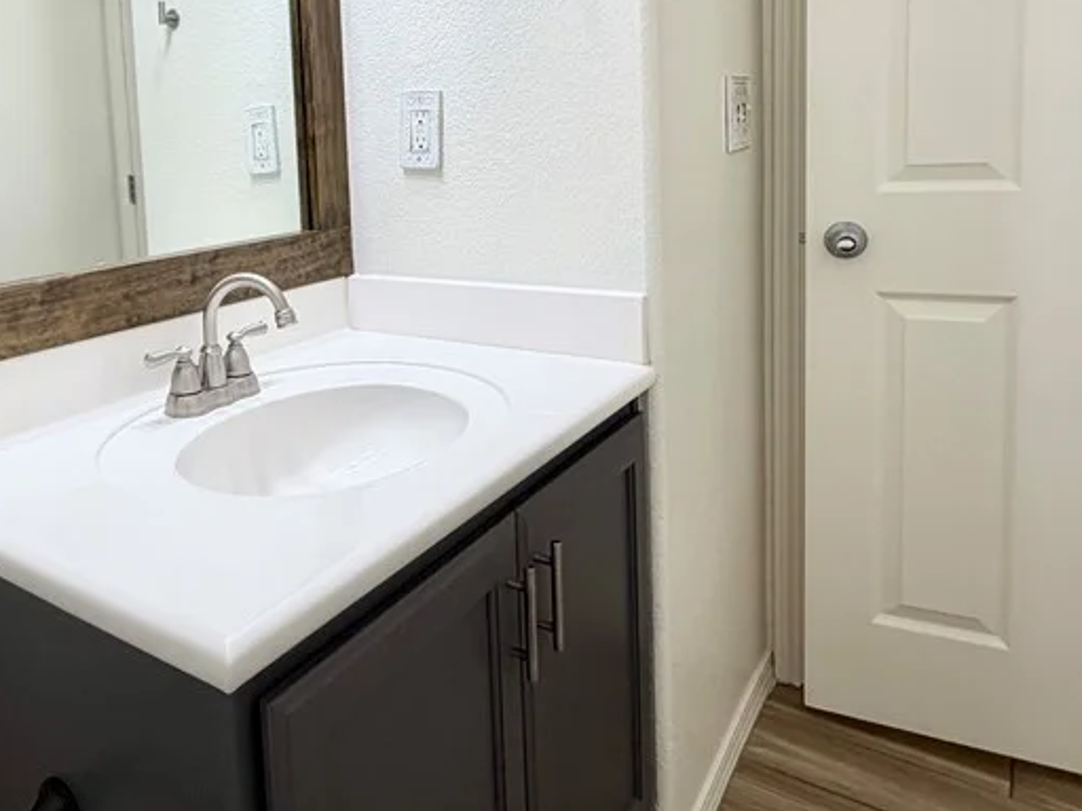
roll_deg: +3.2
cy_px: 222
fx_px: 875
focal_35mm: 28
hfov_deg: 60.9
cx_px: 309
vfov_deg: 48.2
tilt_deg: -5.6
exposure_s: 1/120
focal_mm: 2.22
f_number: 2.2
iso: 80
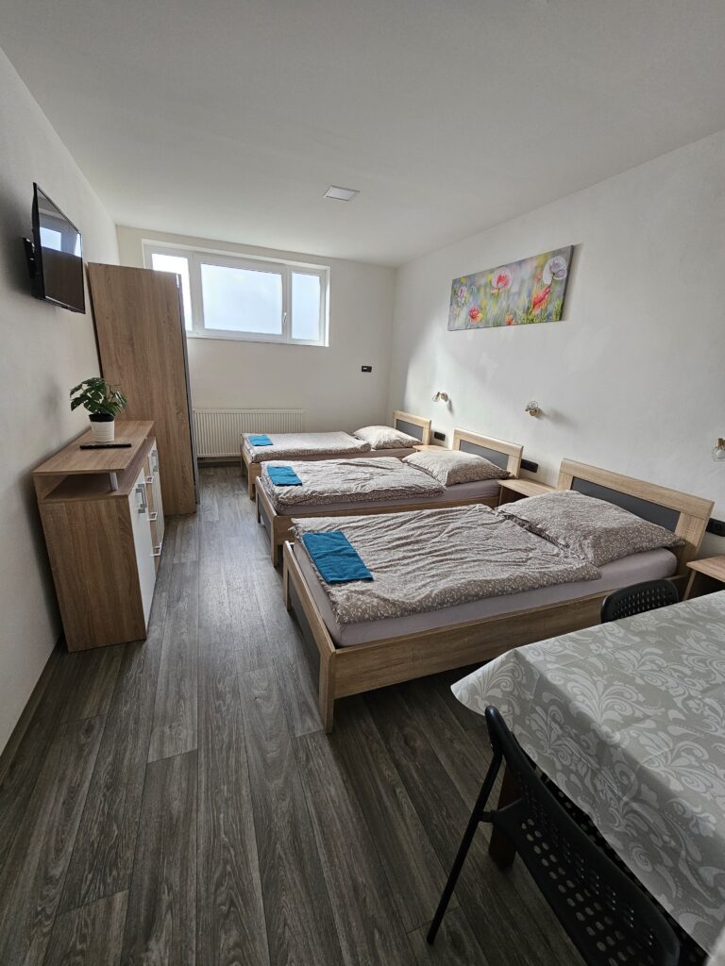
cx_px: 362
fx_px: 363
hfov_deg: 89.9
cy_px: 483
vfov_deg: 106.2
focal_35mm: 13
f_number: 2.2
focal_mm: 2.2
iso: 100
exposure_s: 1/71
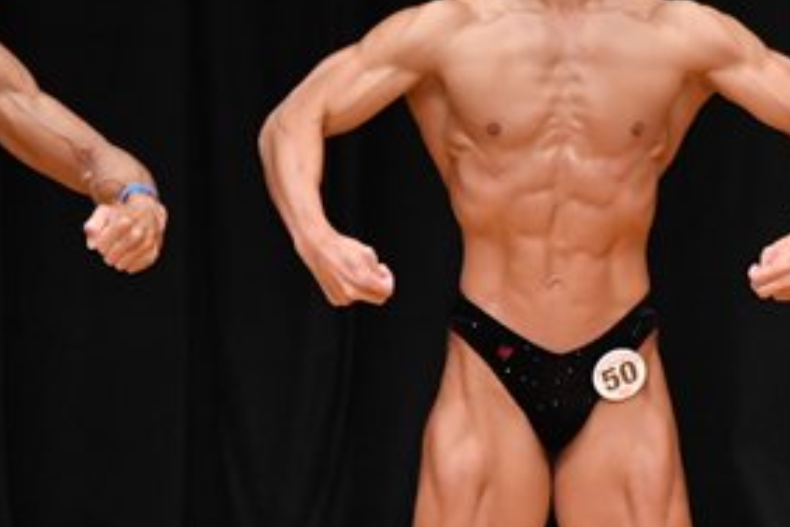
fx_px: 17203
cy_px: 367
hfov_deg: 2.6
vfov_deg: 1.8
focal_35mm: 784
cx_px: 856
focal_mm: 190
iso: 3200
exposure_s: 1/400
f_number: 5.6
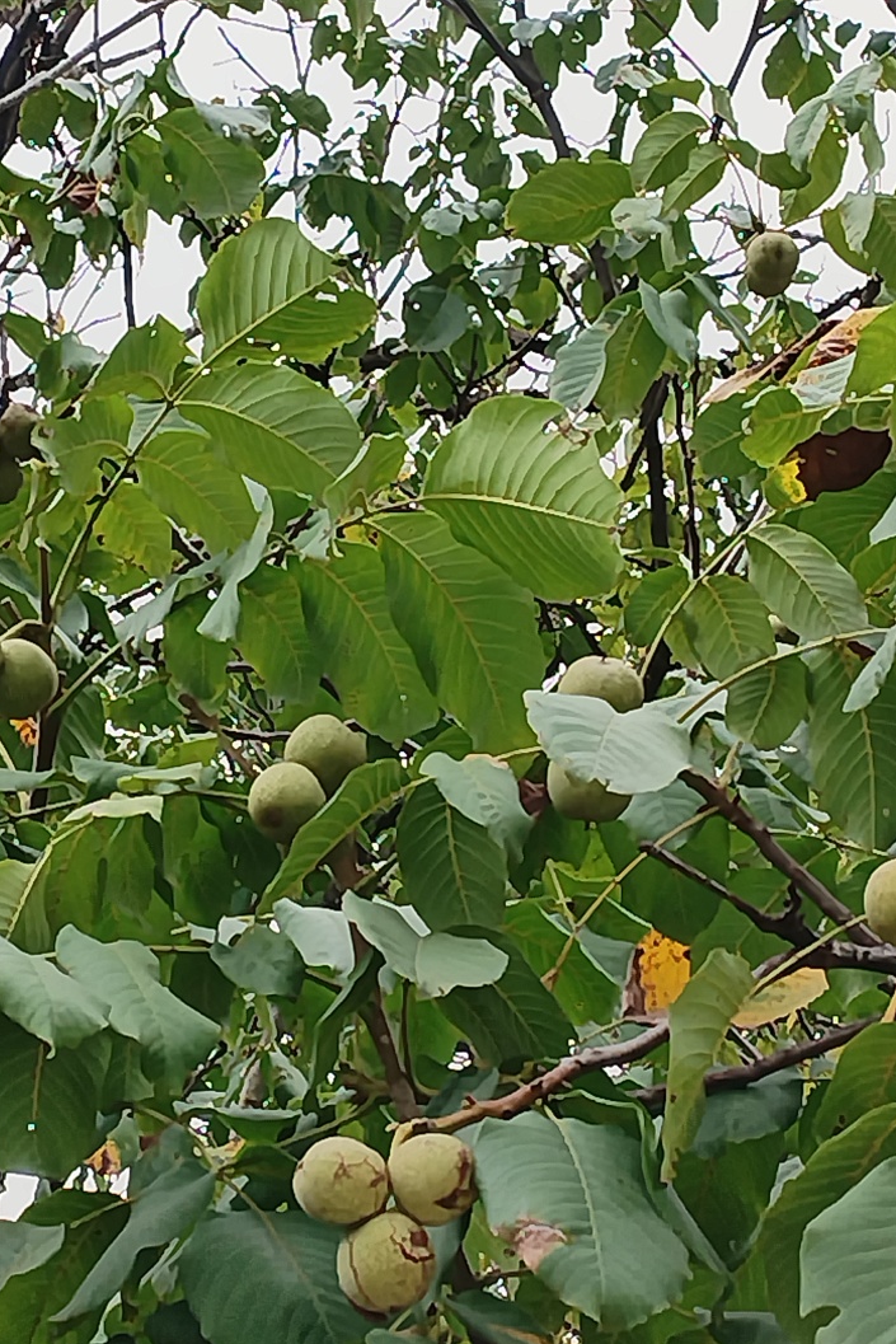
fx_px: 3918
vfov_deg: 19.5
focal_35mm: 105
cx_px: 397
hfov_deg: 13.0
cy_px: 676
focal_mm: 4.25
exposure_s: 1/166
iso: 100
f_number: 1.8
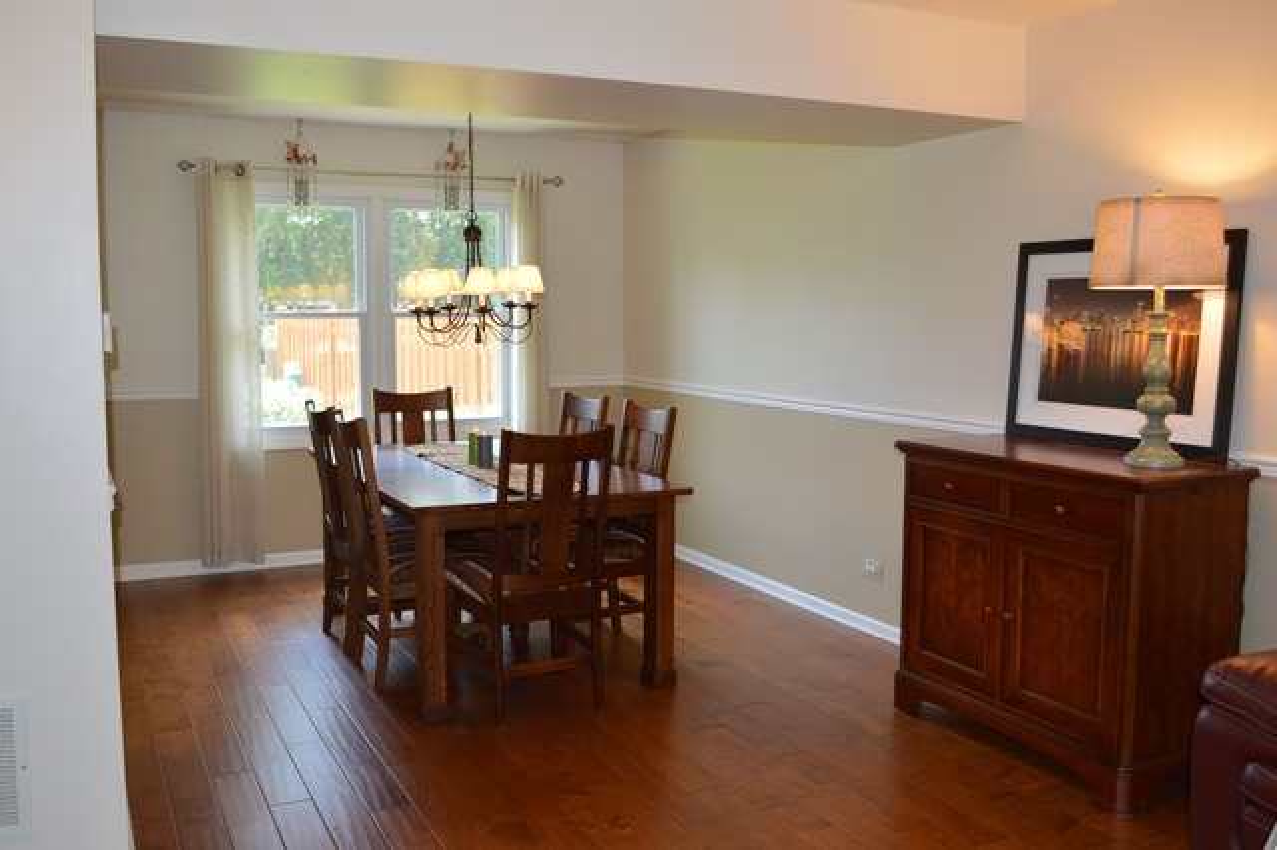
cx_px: 638
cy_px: 425
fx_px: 1170
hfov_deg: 57.2
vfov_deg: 39.9
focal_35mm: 33
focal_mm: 22
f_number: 3.8
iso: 400
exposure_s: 1/60
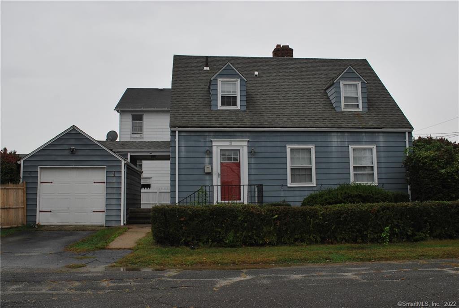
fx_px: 422
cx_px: 230
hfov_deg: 57.1
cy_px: 154
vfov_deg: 40.1
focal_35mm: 33
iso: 140
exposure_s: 1/125
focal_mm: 22
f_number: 5.6
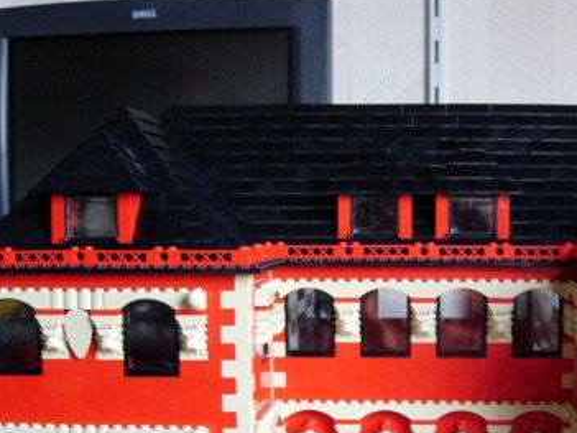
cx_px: 413
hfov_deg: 29.5
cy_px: 361
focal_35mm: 65
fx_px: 1083
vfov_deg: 22.2
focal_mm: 7.8
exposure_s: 1/32
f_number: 2.8
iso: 163
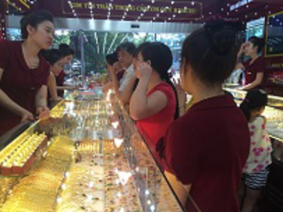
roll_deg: -1.2
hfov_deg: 61.7
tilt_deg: -7.8
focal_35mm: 29
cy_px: 106
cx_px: 142
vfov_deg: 48.2
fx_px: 237
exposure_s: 1/60
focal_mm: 4.15
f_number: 2.2
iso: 32
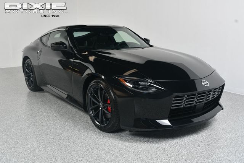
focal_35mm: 36
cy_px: 82
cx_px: 122
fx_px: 244
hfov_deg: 53.2
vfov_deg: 36.8
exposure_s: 1/160
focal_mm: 24
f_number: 9
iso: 100
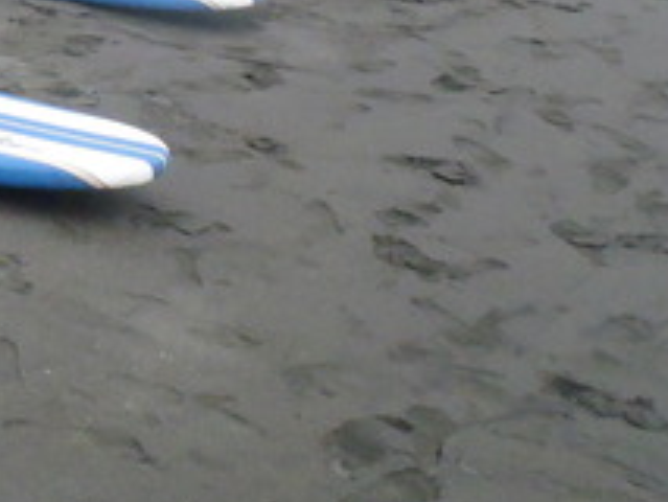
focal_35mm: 92
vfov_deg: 14.7
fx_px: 1776
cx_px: -182
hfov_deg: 19.7
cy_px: -312
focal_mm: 5
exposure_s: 1/250
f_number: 11
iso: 400
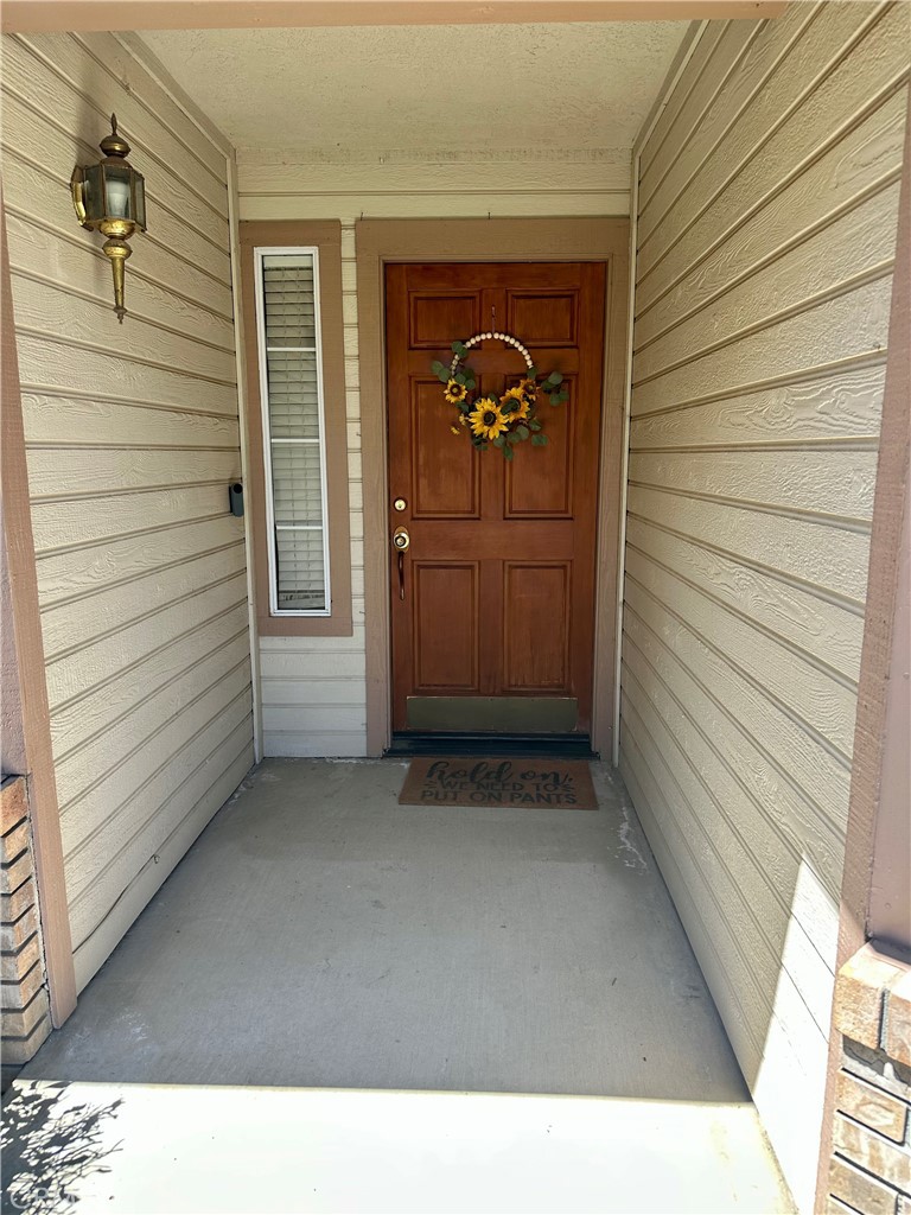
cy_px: 608
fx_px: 842
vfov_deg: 71.6
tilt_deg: -9.6
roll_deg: -0.8
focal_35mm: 24
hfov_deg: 56.8
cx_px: 456
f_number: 1.78
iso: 80
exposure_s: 1/549
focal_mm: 6.86
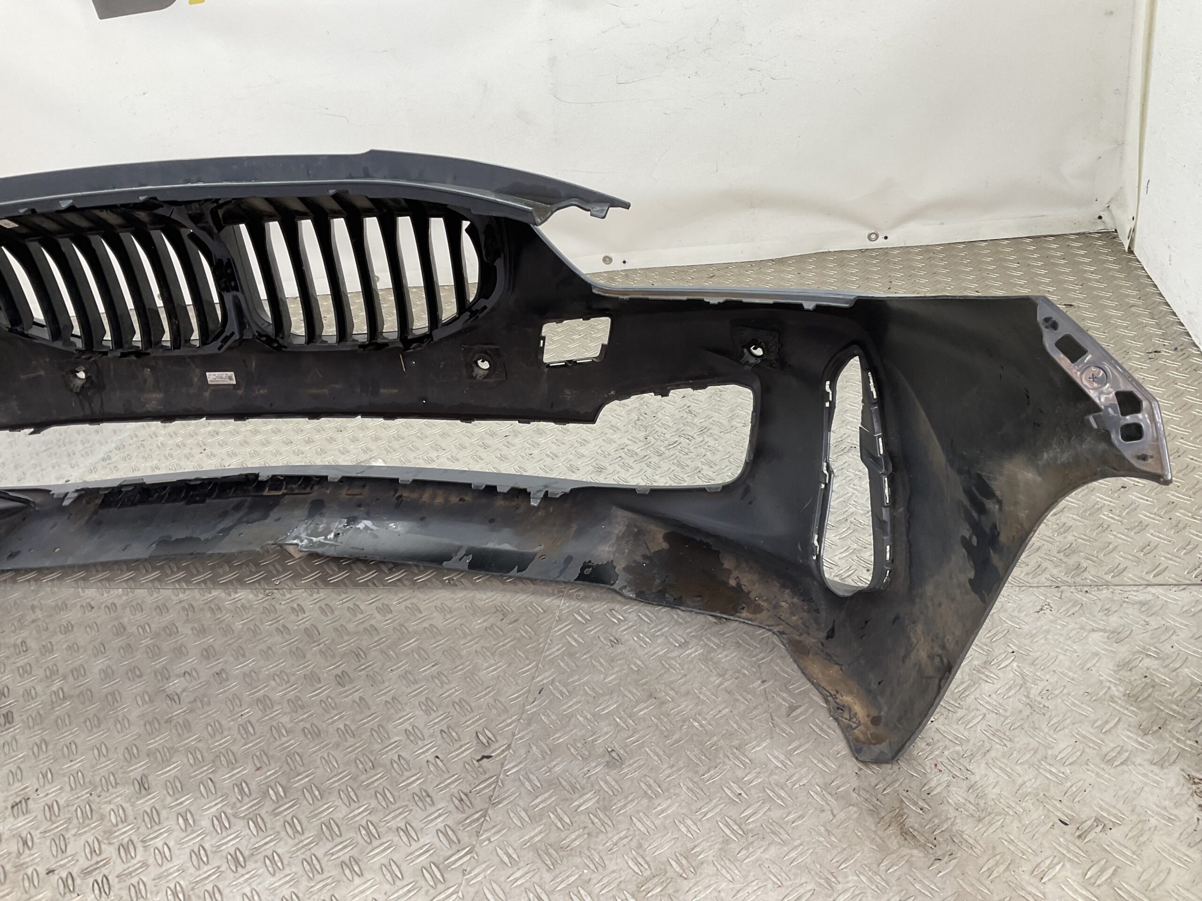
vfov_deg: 48.2
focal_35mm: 29
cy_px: 450
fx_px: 1007
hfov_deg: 61.7
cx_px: 601
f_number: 1.8
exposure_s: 1/100
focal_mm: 3
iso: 32
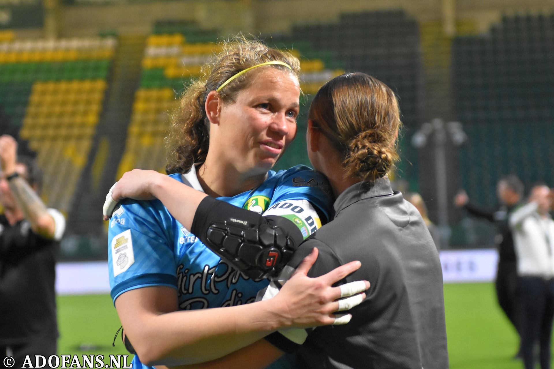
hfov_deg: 19.5
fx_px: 1616
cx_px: 277
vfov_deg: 13.0
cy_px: 184
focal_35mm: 105
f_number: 2.8
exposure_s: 1/320
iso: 2500
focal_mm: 70
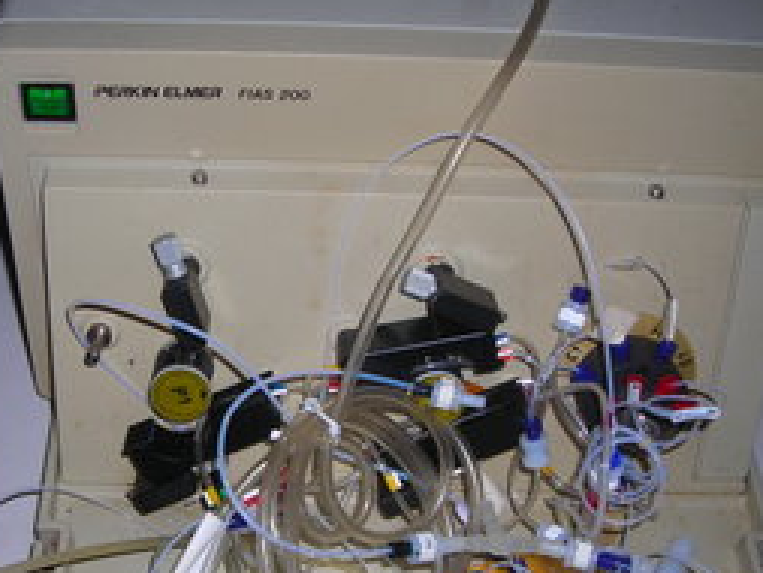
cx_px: 335
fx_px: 1257
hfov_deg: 33.7
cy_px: 342
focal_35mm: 57
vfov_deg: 25.6
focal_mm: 6.3
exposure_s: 1/60.1
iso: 50
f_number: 3.2
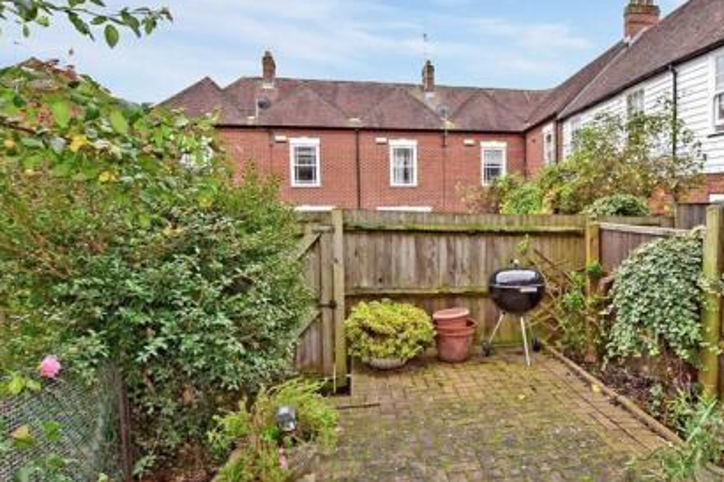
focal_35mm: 24
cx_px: 480
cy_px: 234
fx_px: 482
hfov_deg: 71.7
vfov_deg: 53.1
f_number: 8
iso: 400
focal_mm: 10
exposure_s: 1/100
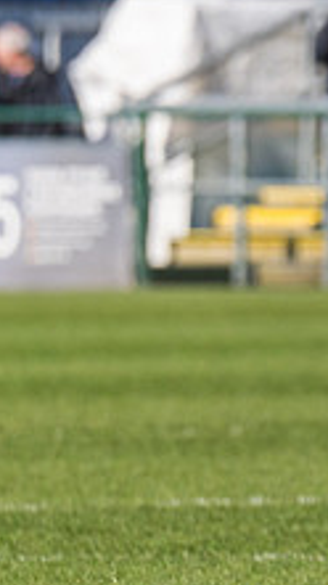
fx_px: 16080
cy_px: 224
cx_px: 788
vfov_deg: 2.1
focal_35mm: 1038
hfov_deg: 1.2
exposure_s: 1/2000
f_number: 4
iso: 200
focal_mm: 200
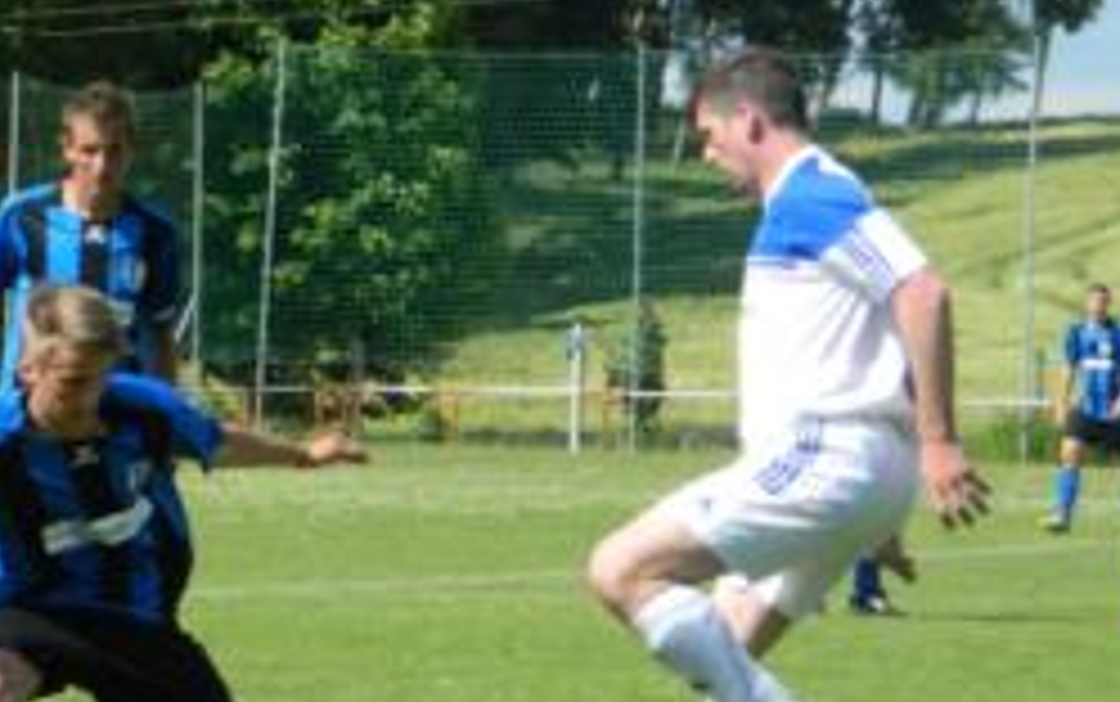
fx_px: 6689
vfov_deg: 6.0
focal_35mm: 219
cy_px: 556
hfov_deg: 9.5
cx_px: 72
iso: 125
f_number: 4.5
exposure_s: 1/800
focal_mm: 18.6
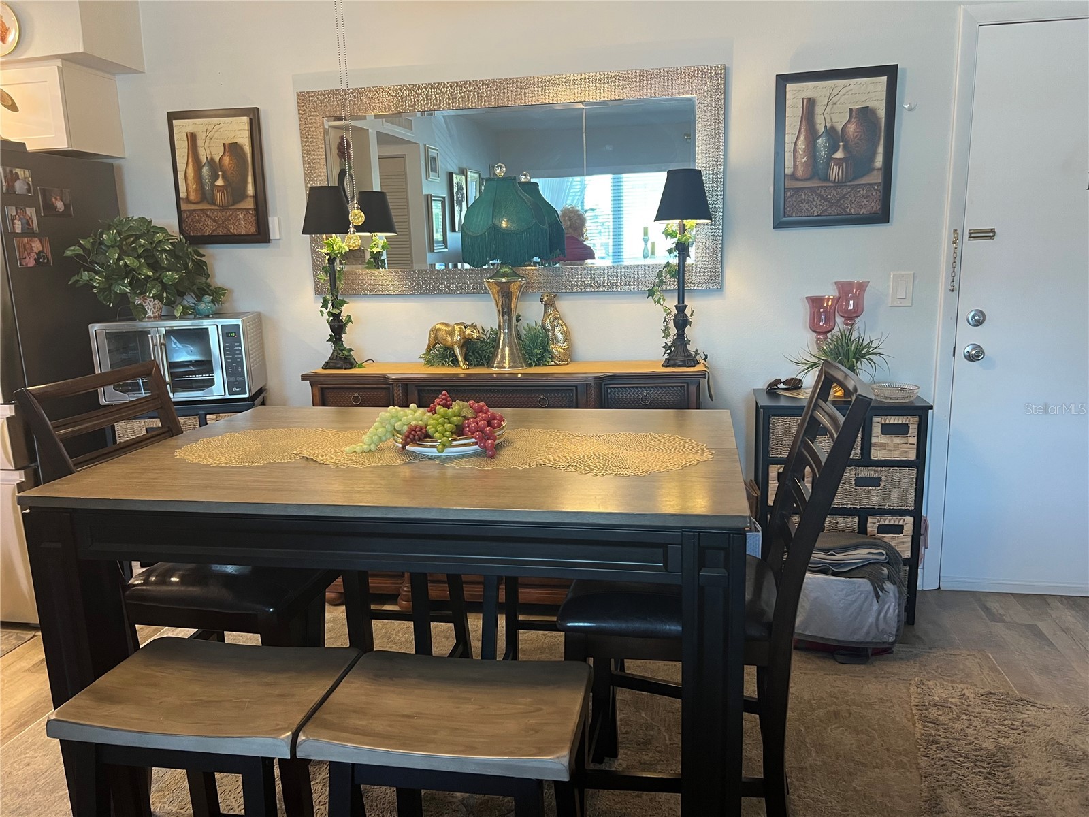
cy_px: 408
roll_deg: +0.7
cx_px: 544
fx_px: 818
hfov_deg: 67.3
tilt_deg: -12.6
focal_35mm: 26
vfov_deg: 53.1
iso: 125
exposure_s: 1/60
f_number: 1.5
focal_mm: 5.7
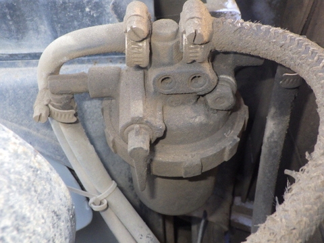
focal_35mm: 42
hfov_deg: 44.8
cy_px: 122
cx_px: 162
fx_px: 393
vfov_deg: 34.3
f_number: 5
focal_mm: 7.5
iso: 1000
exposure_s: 1/50
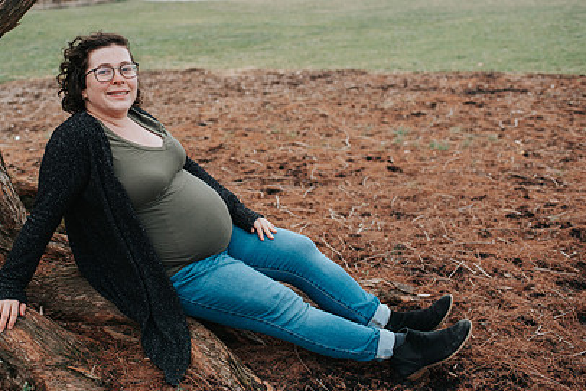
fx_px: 814
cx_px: 176
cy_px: 141
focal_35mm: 50
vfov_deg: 26.9
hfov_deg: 38.9
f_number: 3.2
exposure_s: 1/800
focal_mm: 35
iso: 500
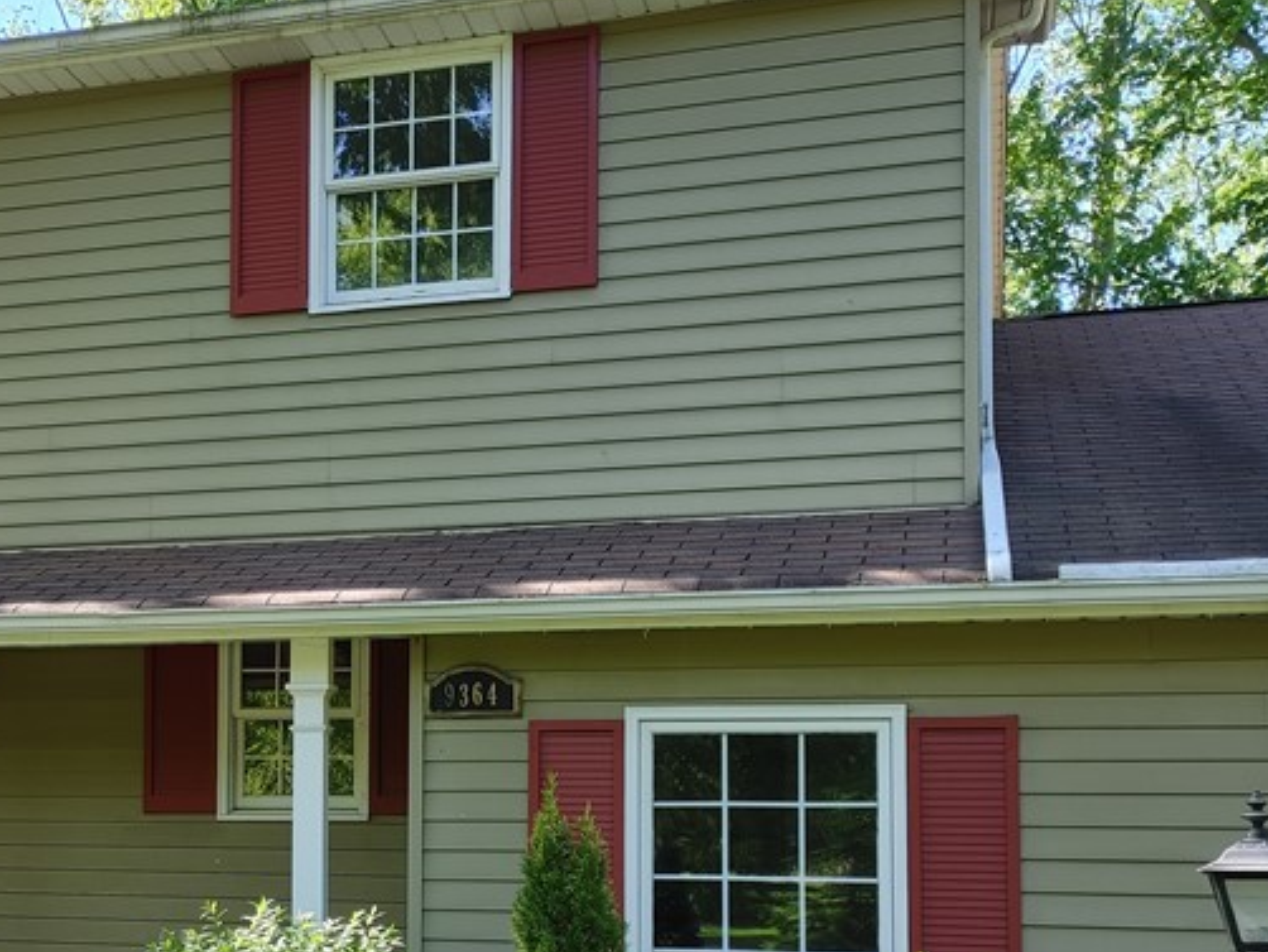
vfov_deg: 27.2
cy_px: 710
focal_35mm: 53
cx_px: 250
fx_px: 1942
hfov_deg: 35.0
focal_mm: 5.58
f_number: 1.8
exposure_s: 1/258
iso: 50
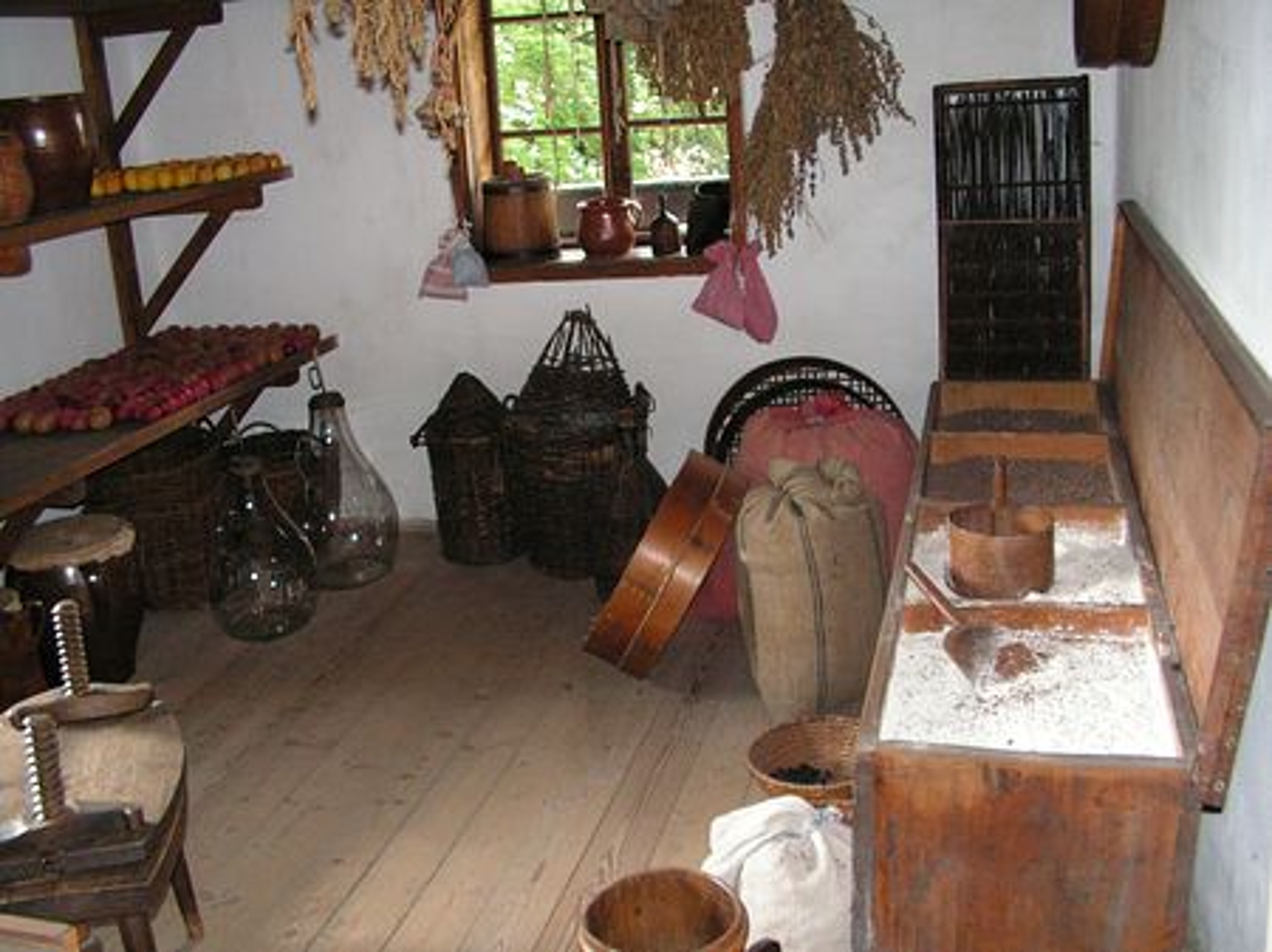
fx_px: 1322
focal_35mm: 36
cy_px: 476
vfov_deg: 39.6
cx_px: 636
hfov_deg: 51.4
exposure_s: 1/40
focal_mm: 6
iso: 160
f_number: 3.2
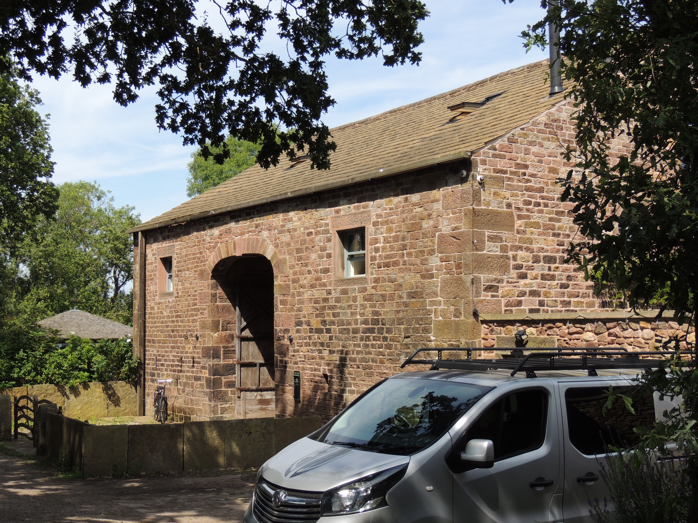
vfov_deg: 29.1
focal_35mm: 50
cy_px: 262
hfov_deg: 38.2
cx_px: 349
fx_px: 1008
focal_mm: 8.9
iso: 100
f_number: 3.6
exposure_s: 1/640
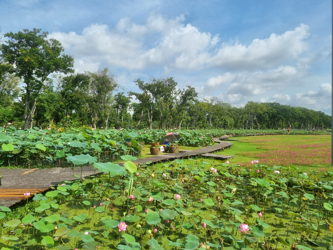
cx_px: 166
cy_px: 125
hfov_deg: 67.3
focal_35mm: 26
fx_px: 250
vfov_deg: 53.1
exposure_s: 1/5000
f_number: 1.8
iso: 50
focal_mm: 5.4
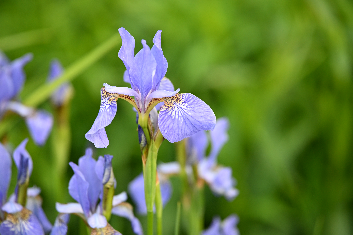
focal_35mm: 135
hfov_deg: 15.2
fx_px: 1324
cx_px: 176
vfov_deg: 10.2
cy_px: 118
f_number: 2.2
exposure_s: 1/1000
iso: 200
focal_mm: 90
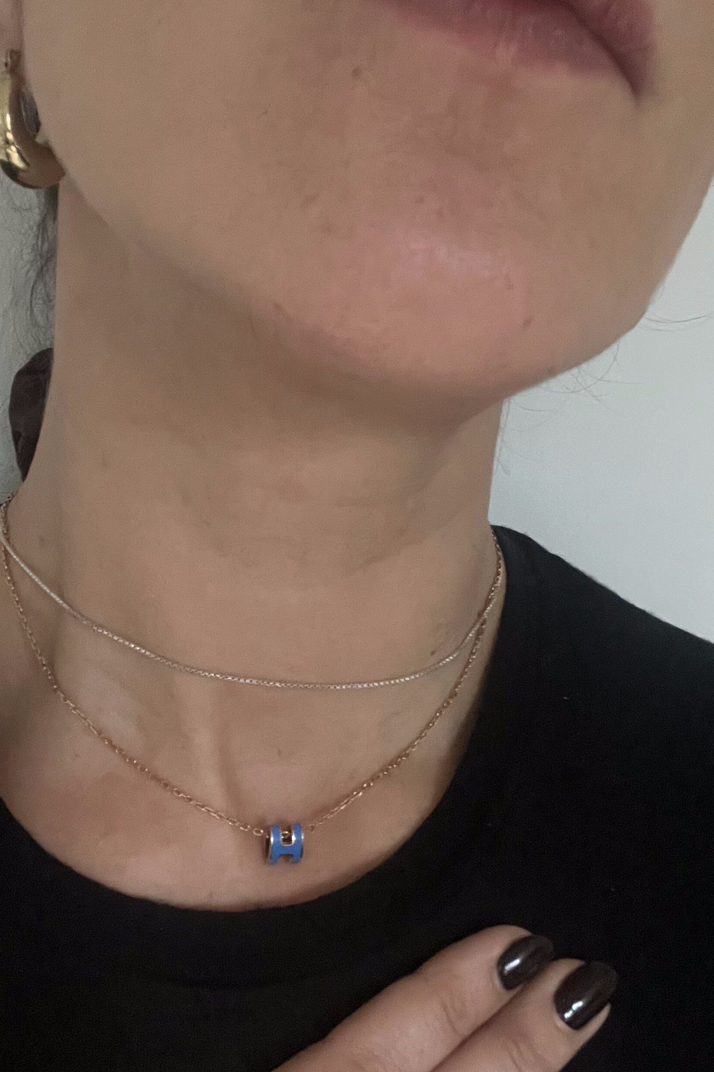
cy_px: 534
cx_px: 323
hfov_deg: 41.1
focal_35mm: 32
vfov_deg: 58.7
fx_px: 952
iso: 800
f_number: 2.2
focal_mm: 2.71
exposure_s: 1/17
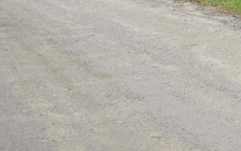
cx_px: 565
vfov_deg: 6.7
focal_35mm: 191
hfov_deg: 9.8
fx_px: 1251
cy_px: -146
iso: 125
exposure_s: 1/125
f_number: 5.6
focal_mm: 25
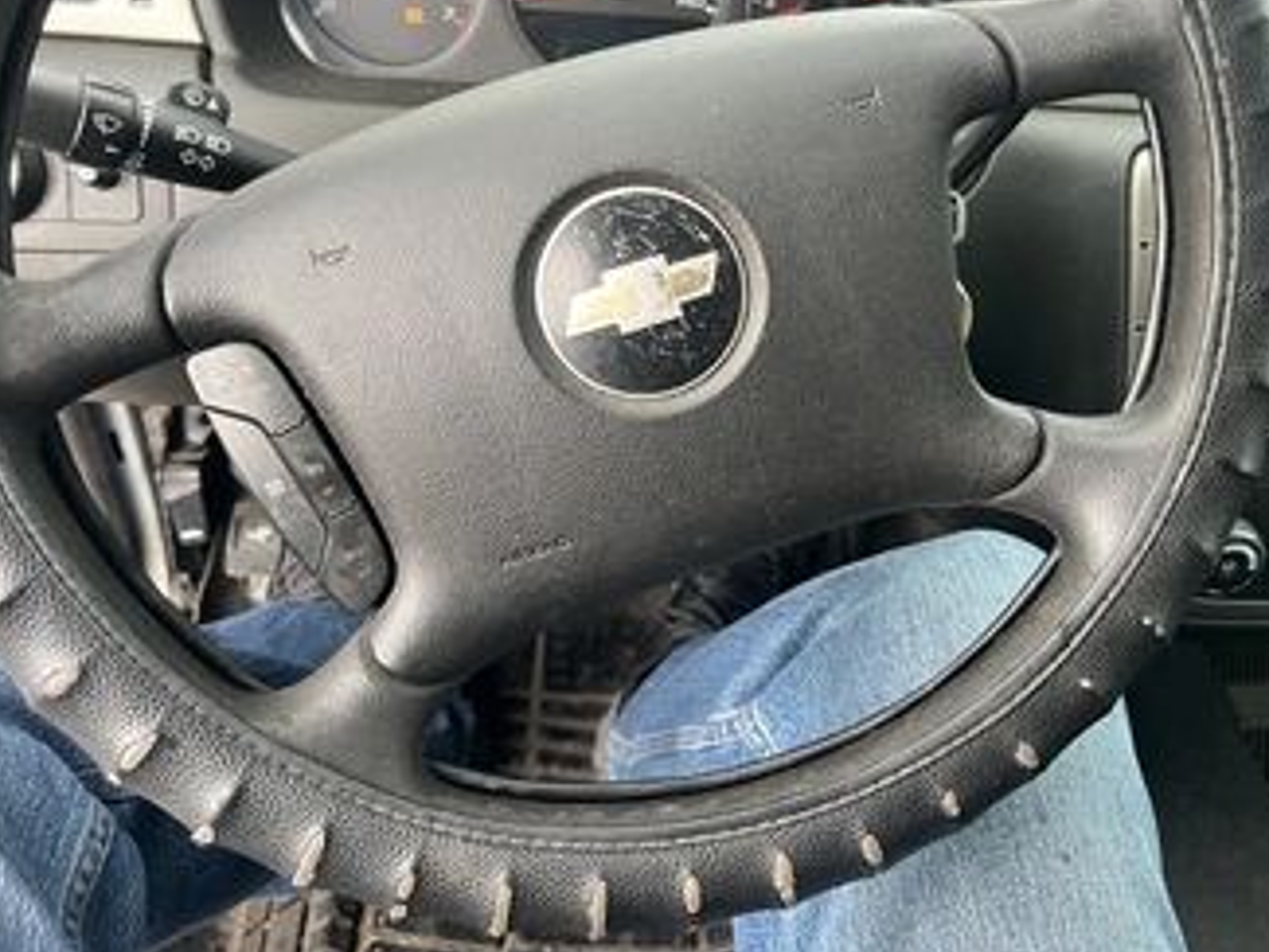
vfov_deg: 44.0
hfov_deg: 56.3
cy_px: 398
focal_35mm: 32
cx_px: 765
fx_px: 1174
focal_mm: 5.1
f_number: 1.6
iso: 125
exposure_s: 1/67
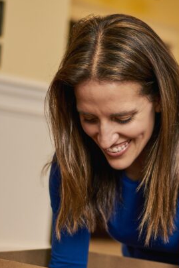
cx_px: 188
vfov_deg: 22.2
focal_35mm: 89
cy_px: 251
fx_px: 663
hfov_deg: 15.0
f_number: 1.4
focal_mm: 35
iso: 125
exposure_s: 1/160
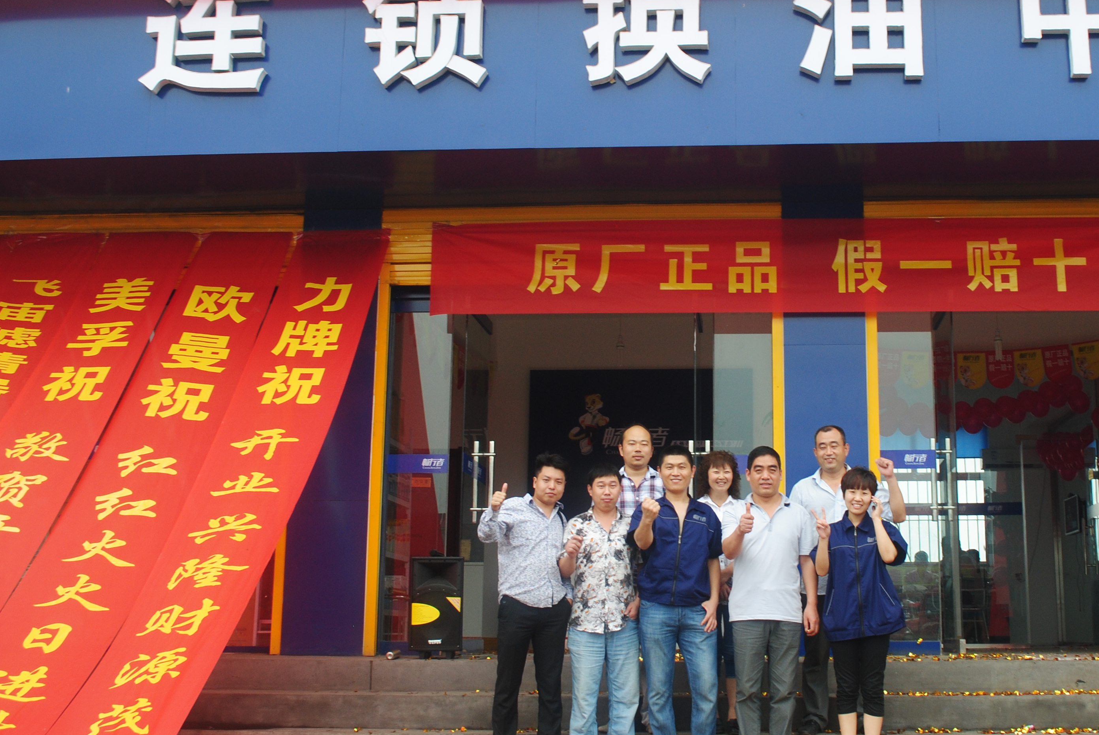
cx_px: 696
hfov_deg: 42.3
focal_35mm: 46
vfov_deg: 29.3
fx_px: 1406
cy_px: 314
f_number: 8
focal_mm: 22
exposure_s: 1/80
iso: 200
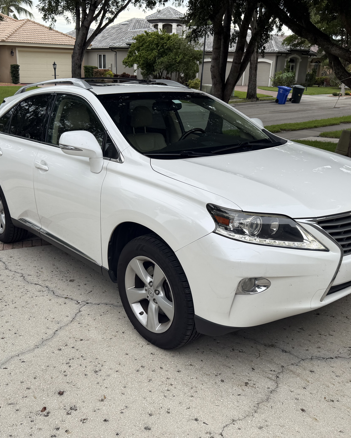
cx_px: 153
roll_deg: -1.5
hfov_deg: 45.7
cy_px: 217
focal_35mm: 32
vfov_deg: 55.7
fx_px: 416
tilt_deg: -20.5
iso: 80
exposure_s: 1/1230
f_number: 1.78
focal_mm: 6.76
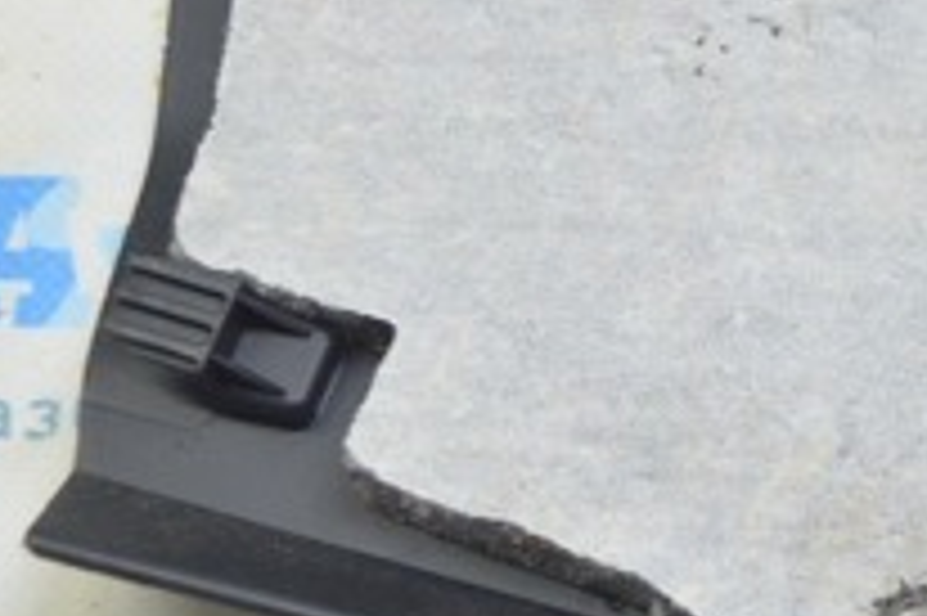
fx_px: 3113
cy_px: 268
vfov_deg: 11.3
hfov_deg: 16.2
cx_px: 1120
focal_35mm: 121
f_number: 5.6
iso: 400
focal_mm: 26
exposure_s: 1/20
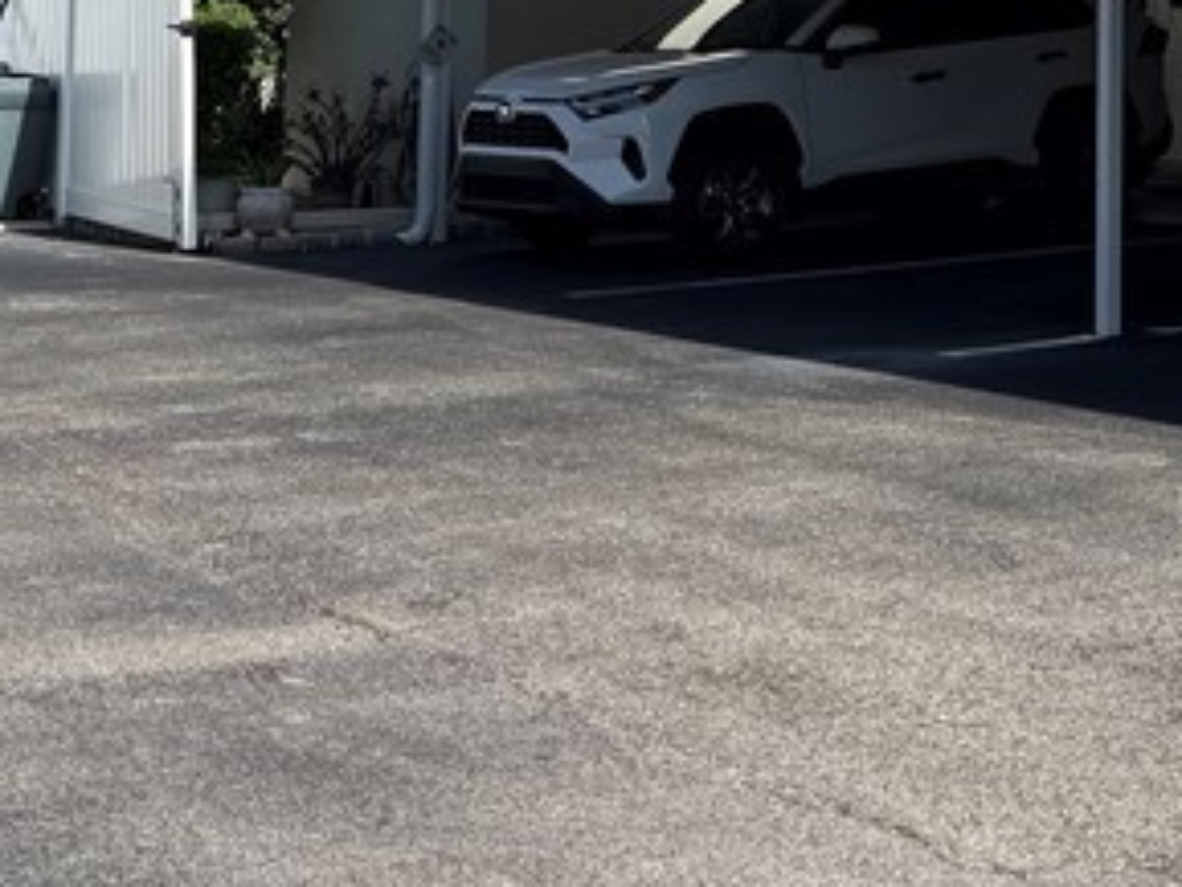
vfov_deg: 16.7
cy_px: -139
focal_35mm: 85
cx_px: 818
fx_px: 2904
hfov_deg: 22.9
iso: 100
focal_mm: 6.76
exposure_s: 1/5714
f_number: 1.78
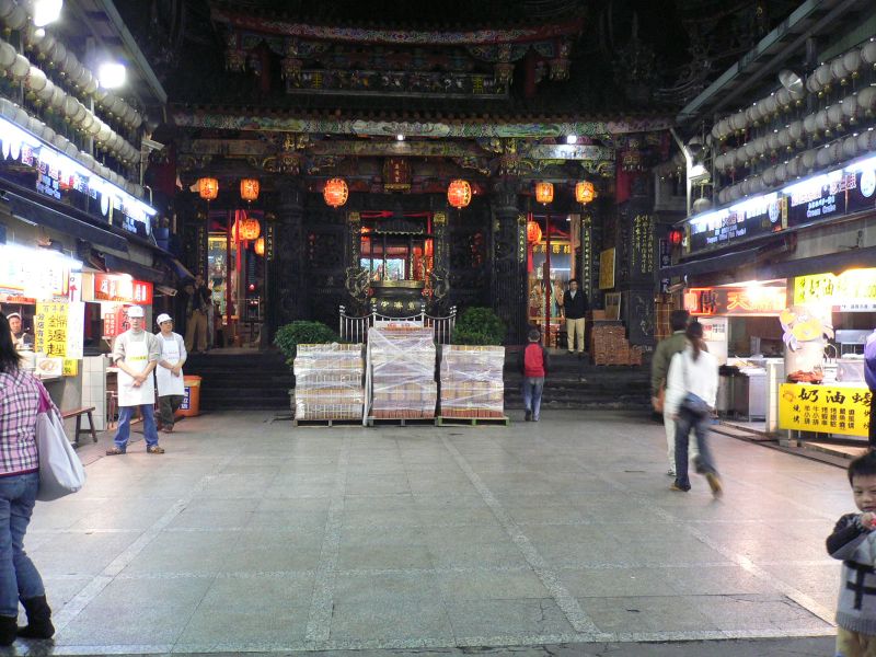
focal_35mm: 35
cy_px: 328
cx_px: 438
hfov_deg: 52.6
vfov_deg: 40.7
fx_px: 886
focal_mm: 5.8
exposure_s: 1/10
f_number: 2.8
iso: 200
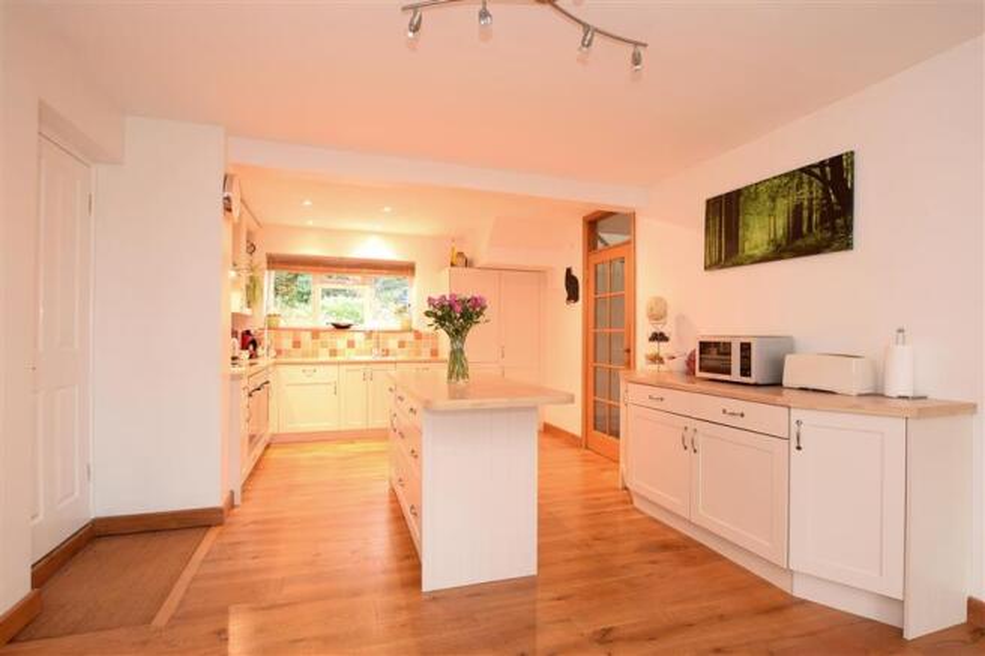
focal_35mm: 17
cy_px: 328
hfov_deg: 92.5
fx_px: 472
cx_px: 492
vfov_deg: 69.6
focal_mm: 11.5
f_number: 6.3
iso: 400
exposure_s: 1/5
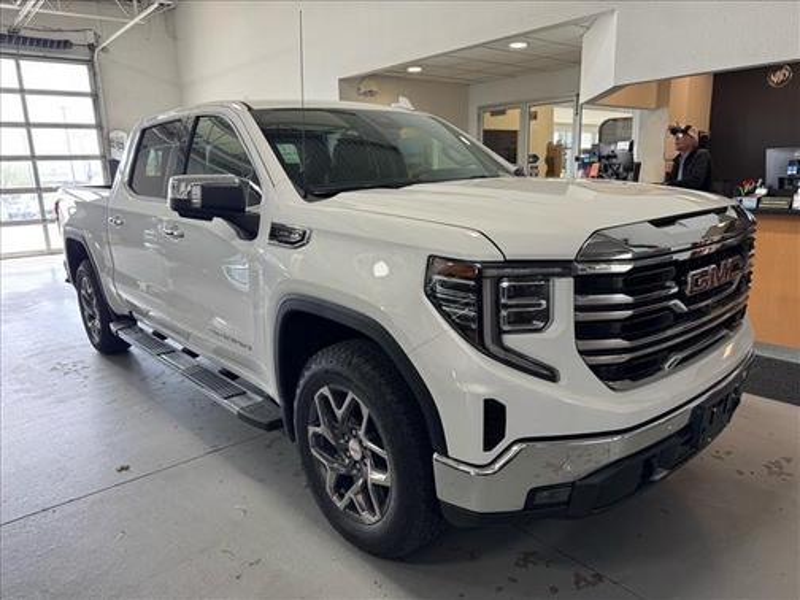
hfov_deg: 71.6
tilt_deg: -13.4
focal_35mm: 24
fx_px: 555
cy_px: 300
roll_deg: +2.1
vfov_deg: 56.8
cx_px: 400
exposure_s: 1/120
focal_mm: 6.76
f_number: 1.78
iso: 100
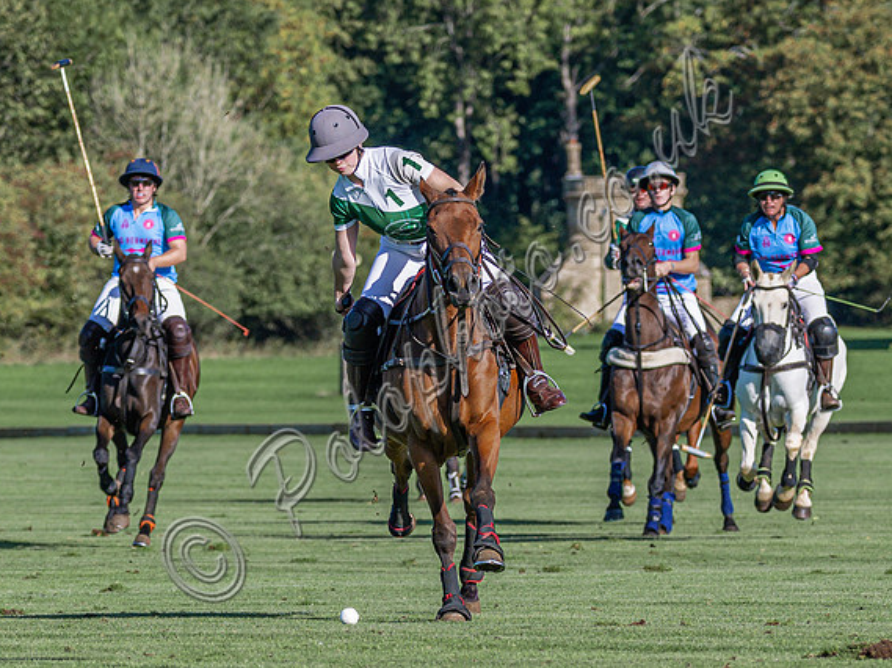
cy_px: 579
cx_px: 380
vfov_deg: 3.2
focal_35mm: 466
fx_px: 12000
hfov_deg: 4.3
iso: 250
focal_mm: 160
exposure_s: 1/2000
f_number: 4.8
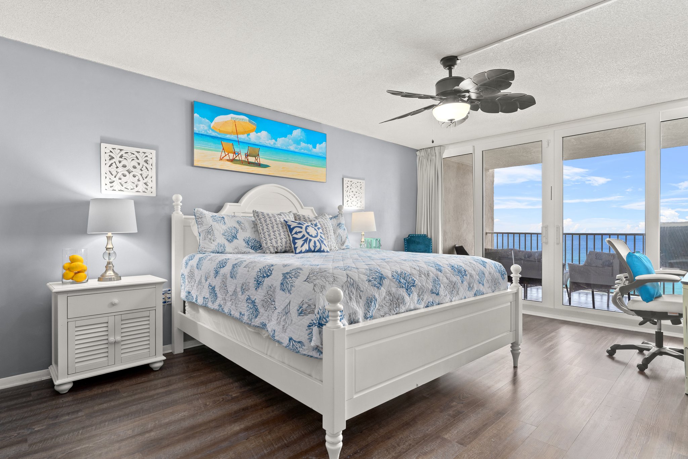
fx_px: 352
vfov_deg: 66.2
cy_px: 230
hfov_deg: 88.7
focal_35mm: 18
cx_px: 344
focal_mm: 18.4
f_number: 8
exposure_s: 1/2
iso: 400
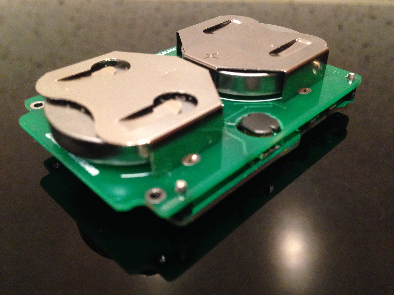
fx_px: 376
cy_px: 148
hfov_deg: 55.4
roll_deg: -0.6
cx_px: 197
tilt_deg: -37.3
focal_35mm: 33
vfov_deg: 42.9
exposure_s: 1/15
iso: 400
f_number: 2.4
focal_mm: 4.12
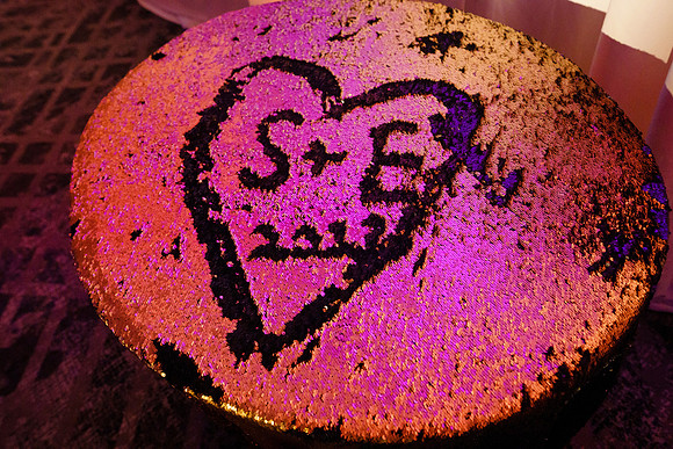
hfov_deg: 73.7
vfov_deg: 53.2
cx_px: 336
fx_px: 449
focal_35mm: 24
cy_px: 224
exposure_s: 1/200
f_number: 3.5
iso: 10000
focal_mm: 24
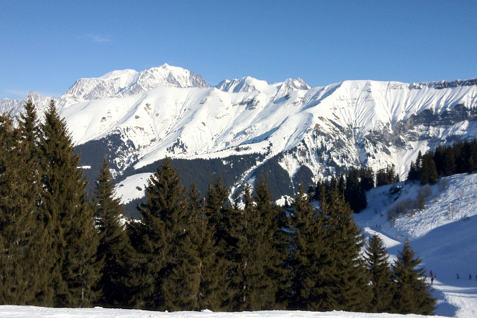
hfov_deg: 46.3
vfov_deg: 31.9
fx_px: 556
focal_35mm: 42
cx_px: 262
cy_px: 148
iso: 64
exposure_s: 1/3460
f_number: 2.4
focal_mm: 4.28
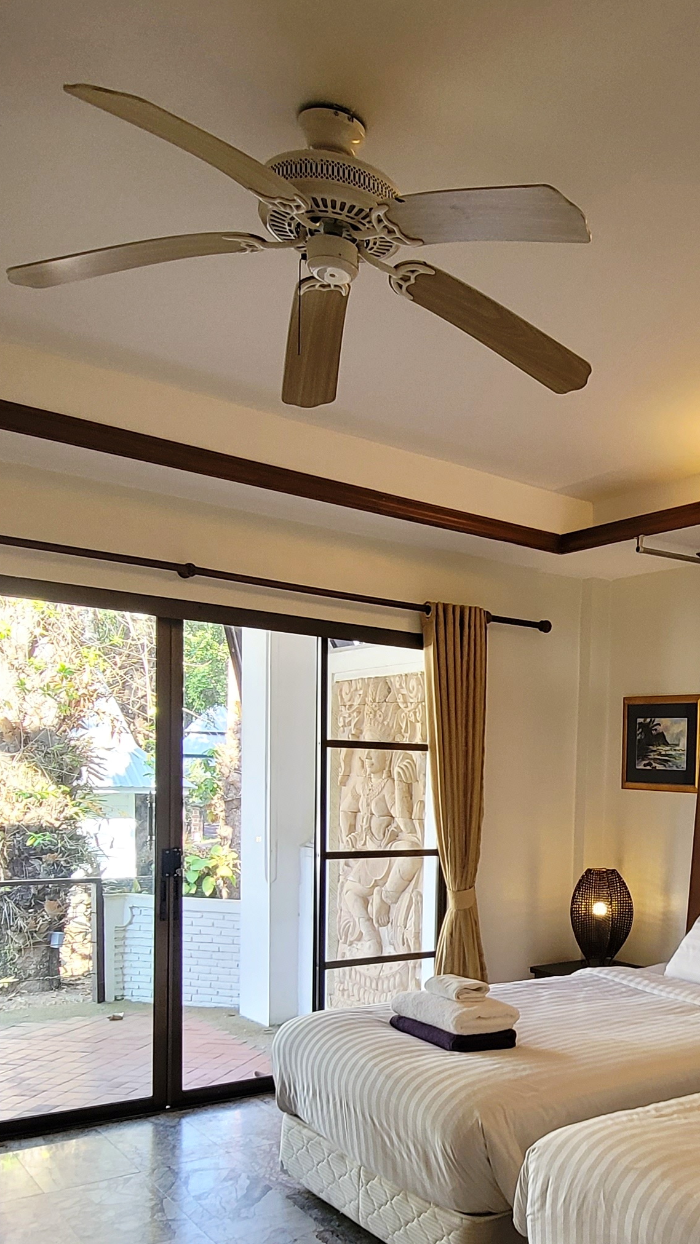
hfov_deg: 38.2
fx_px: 924
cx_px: 651
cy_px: 861
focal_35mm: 28
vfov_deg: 65.5
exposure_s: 1/50
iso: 100
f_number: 2.2
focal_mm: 2.2
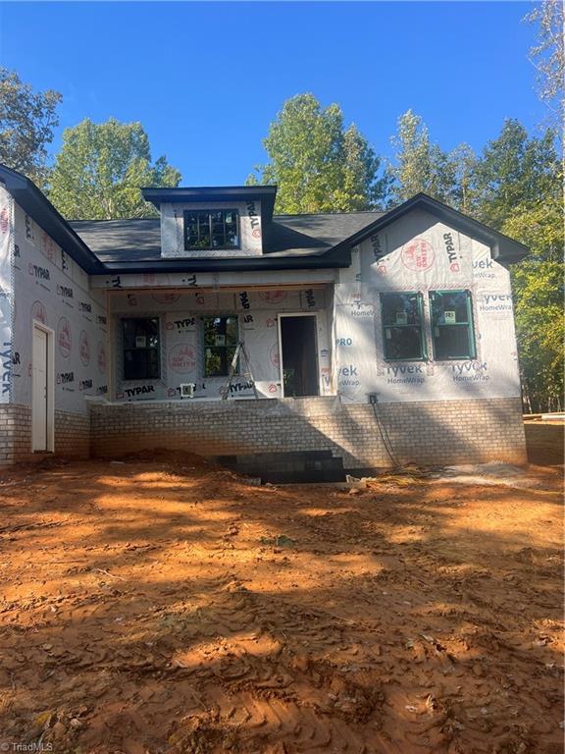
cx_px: 282
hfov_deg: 53.1
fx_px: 566
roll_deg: +2.3
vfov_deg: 67.3
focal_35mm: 26
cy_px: 377
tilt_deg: +7.7
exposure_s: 1/1209
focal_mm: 5.7
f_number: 1.5
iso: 50
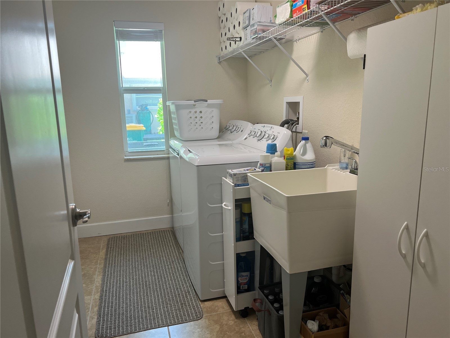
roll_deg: +0.6
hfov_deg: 67.3
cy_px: 169
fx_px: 338
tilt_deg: -11.3
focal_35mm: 26
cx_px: 225
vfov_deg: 53.1
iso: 125
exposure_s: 1/120
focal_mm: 5.7
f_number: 1.5
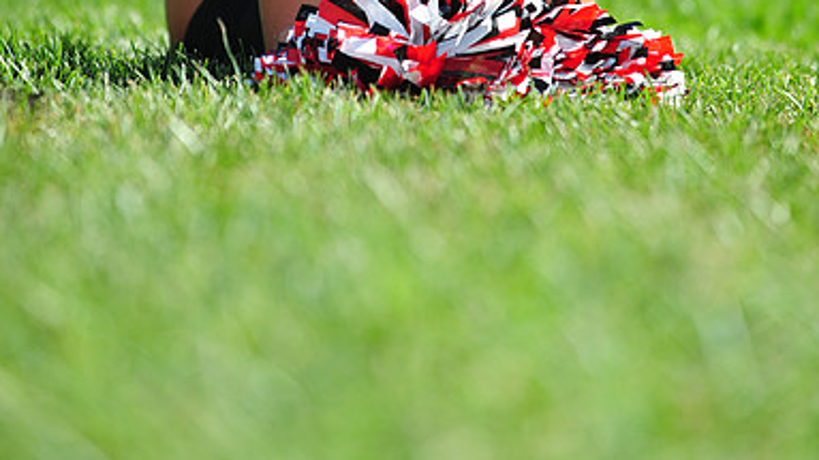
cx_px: 411
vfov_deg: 3.8
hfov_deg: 6.8
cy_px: -145
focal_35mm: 317
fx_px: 6881
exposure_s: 1/2000
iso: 400
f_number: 4.5
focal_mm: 200
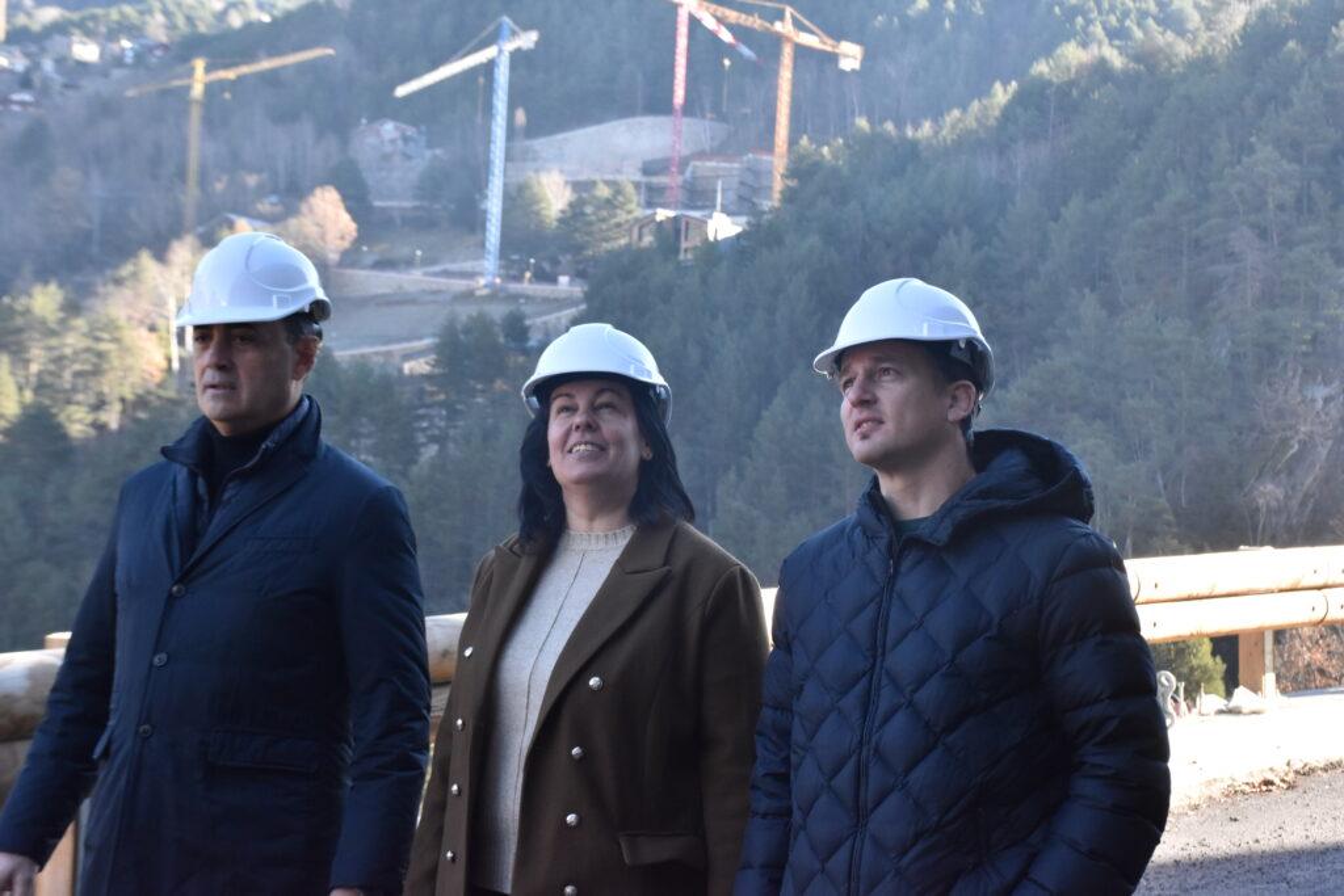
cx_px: 672
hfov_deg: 29.9
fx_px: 2520
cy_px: 448
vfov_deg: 20.2
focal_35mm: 68
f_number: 9
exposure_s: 1/320
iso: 1250
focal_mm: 45
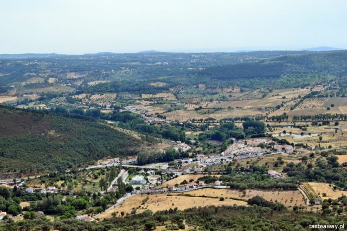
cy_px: 116
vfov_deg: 25.8
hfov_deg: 37.8
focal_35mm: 52
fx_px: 506
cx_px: 174
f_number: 9
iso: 200
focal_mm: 35
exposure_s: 1/320
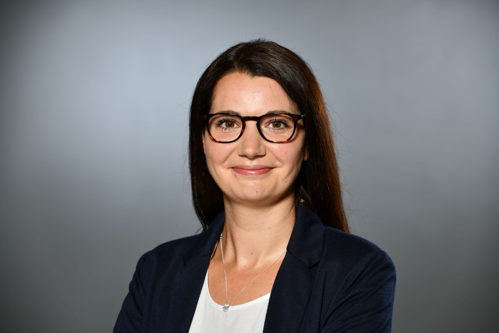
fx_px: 2772
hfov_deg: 10.3
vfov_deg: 6.9
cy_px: 166
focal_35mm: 200
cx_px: 250
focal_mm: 200
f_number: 8
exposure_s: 1/160
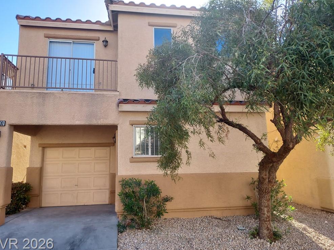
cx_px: 162
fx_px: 241
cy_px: 124
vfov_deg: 54.9
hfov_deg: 69.4
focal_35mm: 25
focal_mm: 4.6
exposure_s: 1/237
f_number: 1.8
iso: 40
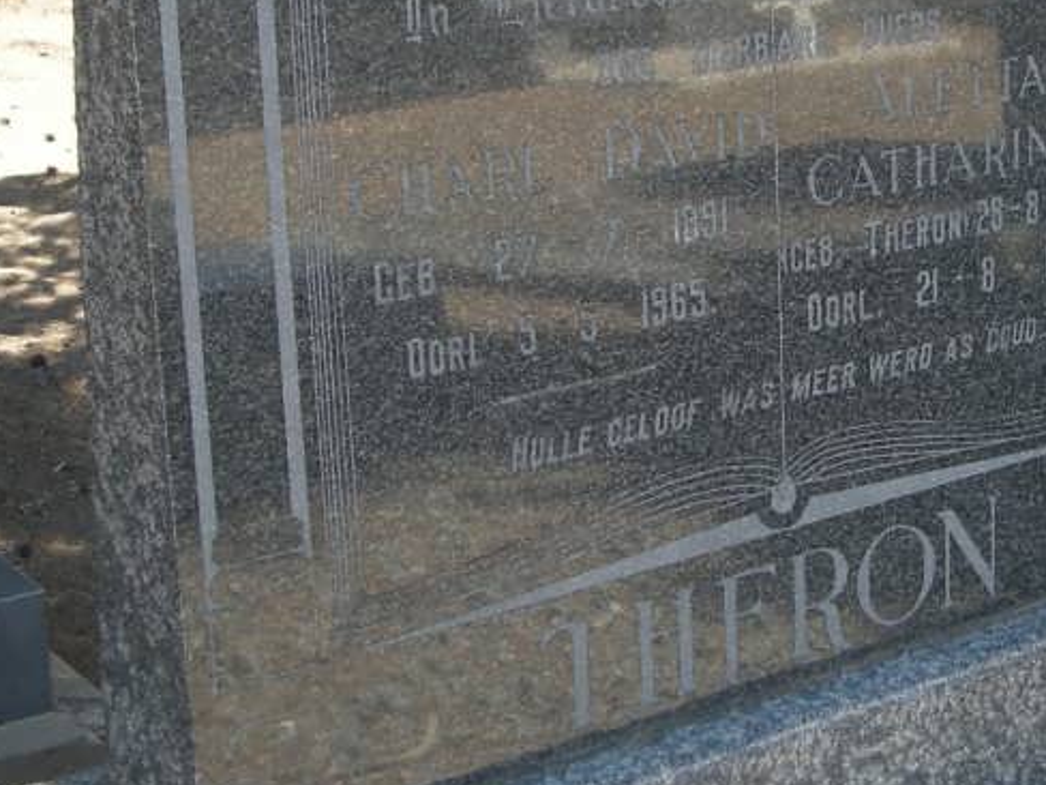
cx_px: 692
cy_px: 253
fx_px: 2599
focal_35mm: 86
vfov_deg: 17.1
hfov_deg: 22.7
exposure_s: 1/137
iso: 50
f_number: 2.8
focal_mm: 5.7
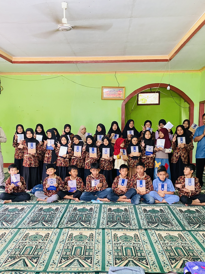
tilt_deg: -6.2
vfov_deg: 58.1
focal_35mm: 31
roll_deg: -0.6
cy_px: 156
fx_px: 245
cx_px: 99
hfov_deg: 45.4
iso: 500
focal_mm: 4.25
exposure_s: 1/25
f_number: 1.8
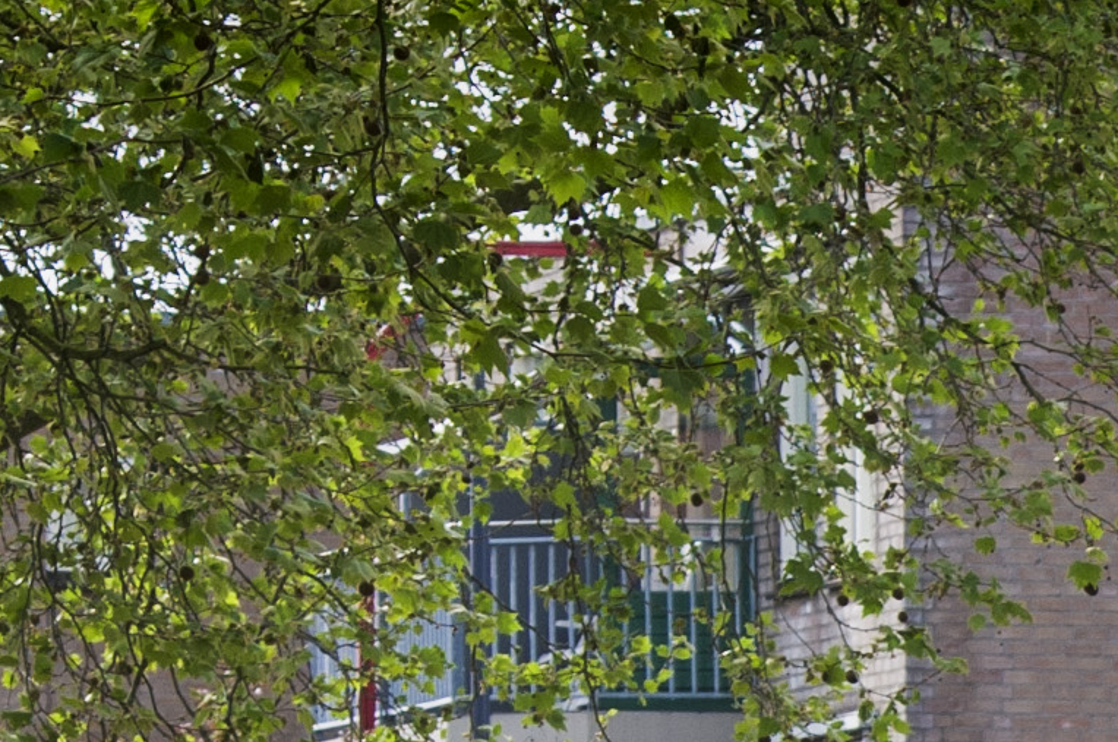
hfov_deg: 2.4
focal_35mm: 859
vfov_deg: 1.6
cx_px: 2949
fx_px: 26637
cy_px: 1632
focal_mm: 102
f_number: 6.3
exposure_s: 1/250
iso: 200
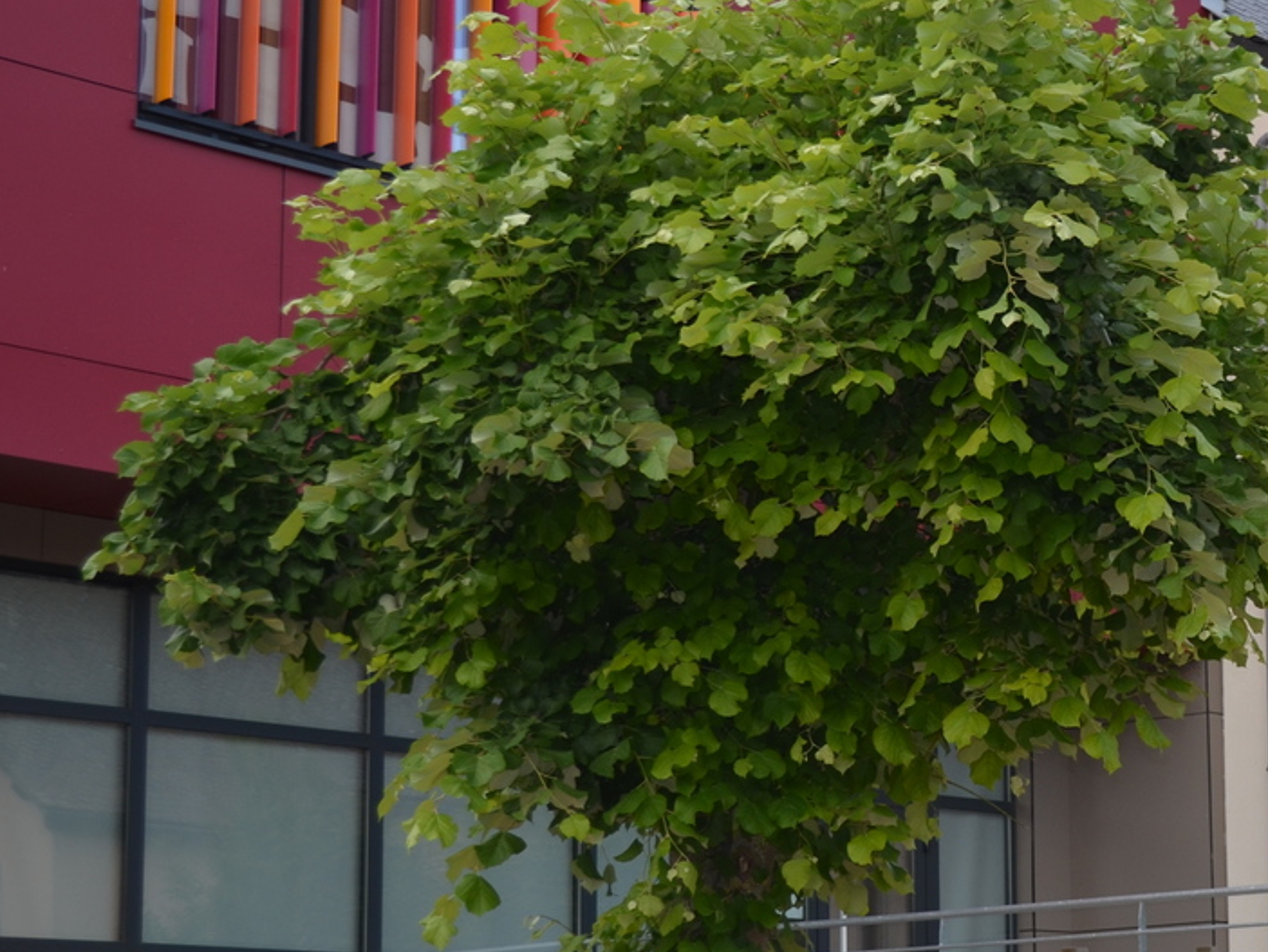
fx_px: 3774
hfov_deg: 18.7
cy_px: 487
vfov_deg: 14.4
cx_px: 1201
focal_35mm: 103
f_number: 5
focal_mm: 34
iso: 200
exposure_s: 1/160
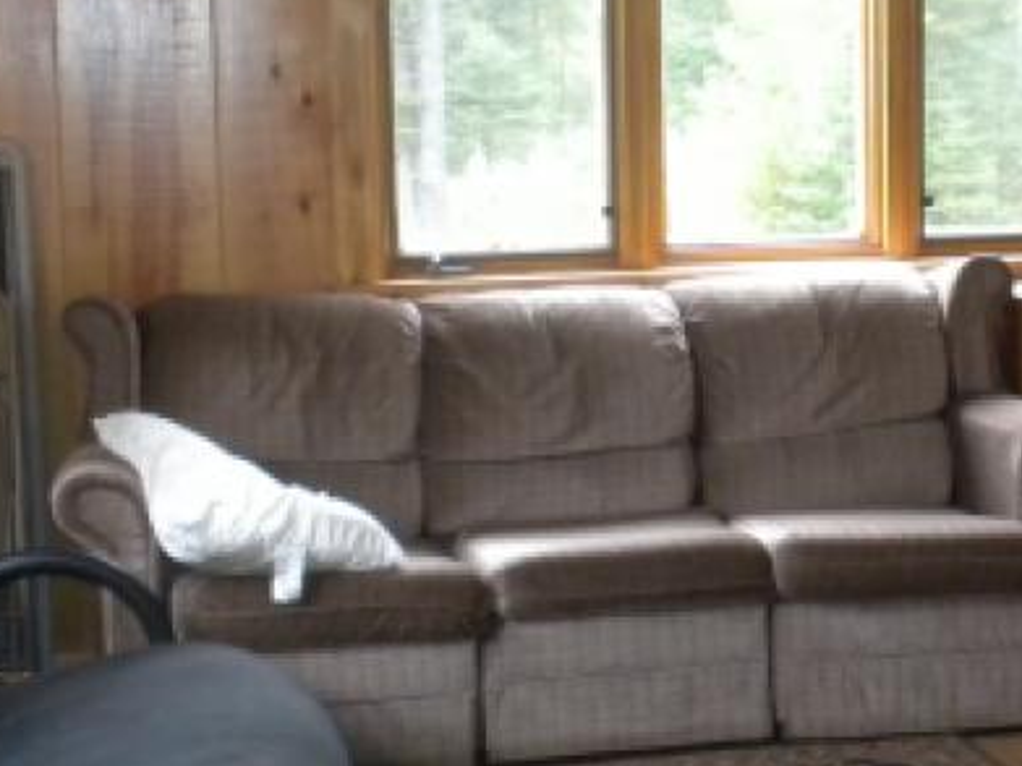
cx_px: 860
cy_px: 312
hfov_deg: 20.0
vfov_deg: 15.2
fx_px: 2863
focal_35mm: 97
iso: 400
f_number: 3.5
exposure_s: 1/30
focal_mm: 6.6
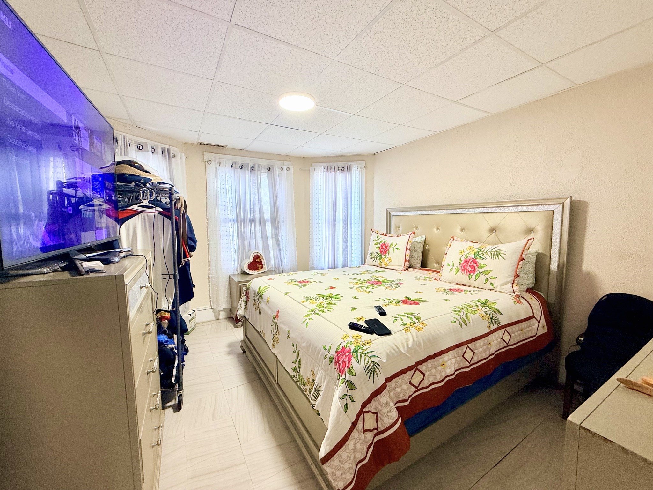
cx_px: 326
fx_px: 264
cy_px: 245
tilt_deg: -5.6
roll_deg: +1.1
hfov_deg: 102.1
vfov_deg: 85.7
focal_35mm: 14
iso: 200
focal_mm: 2.22
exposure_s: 1/60
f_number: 2.2
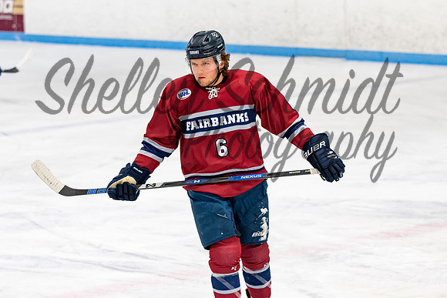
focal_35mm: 202
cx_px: 213
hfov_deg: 10.2
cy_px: 116
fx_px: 2508
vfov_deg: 6.8
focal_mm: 110
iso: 1800
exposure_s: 1/800
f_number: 3.2
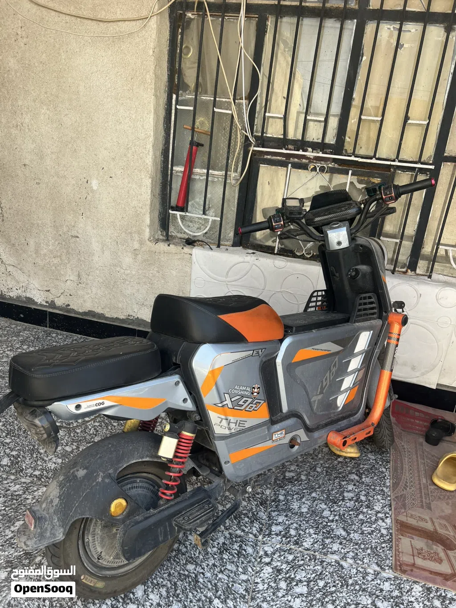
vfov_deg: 67.3
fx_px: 457
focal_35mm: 26
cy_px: 304
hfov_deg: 53.1
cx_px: 228
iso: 50
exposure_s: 1/607
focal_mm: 5.7
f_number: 1.5
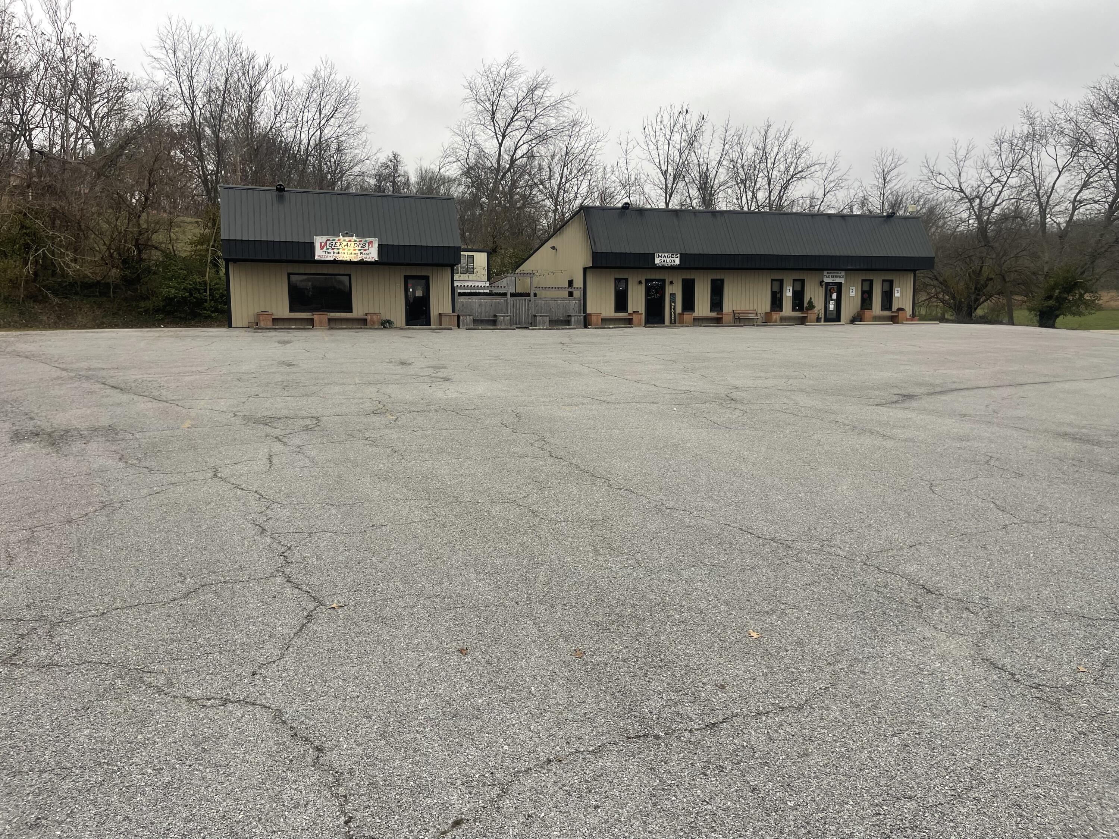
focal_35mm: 26
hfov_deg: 67.3
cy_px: 420
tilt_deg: -5.4
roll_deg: +0.2
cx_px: 560
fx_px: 840
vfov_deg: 53.1
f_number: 1.6
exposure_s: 1/206
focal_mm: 4.2
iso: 32
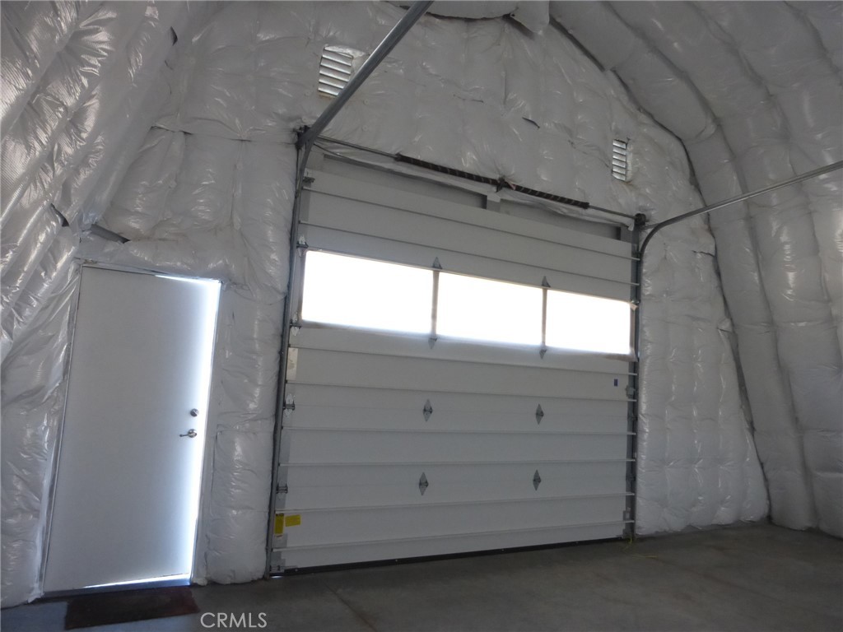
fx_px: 584
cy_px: 316
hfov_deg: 71.6
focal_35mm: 24
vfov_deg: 56.8
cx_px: 422
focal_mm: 4.3
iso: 320
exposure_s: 1/60
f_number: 3.3
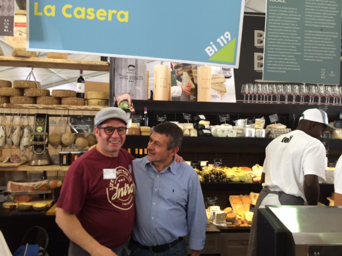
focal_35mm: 30
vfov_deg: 46.8
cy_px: 128
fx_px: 296
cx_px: 171
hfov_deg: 60.0
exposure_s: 1/30
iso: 80
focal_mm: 4.12
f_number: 2.2
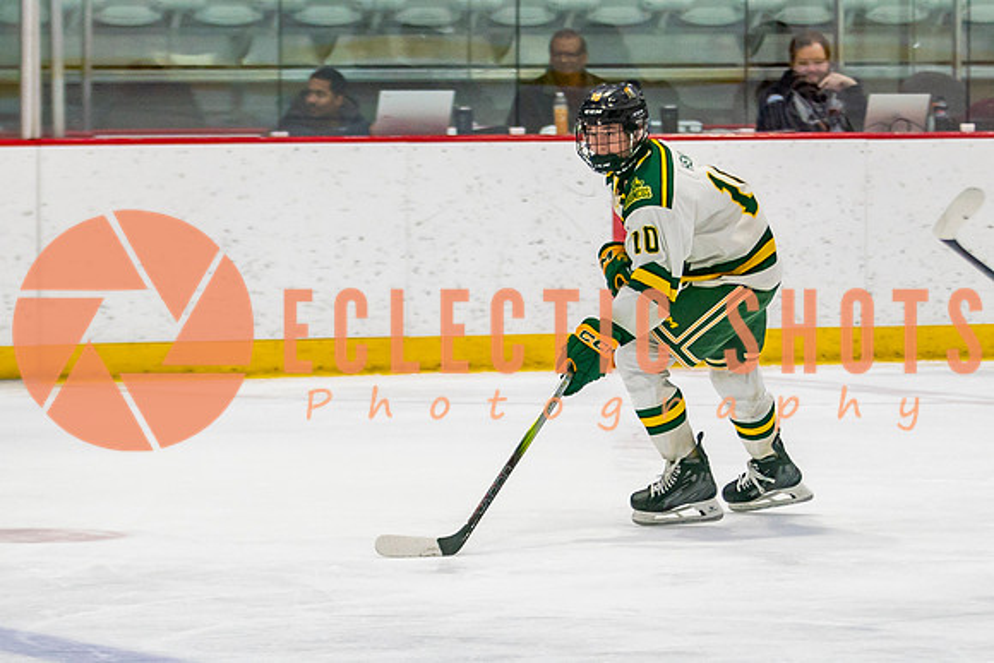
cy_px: 418
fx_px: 7371
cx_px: 635
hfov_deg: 7.7
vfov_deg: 5.2
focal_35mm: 267
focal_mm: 102
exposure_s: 1/640
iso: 640
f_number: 2.8
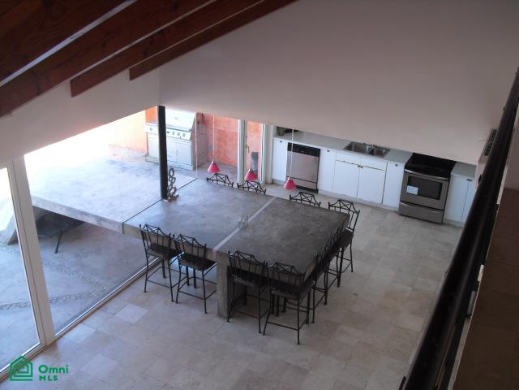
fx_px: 540
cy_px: 195
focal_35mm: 36
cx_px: 260
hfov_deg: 51.4
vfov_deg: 39.7
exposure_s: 1/60
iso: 100
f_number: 3.1
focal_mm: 6.3
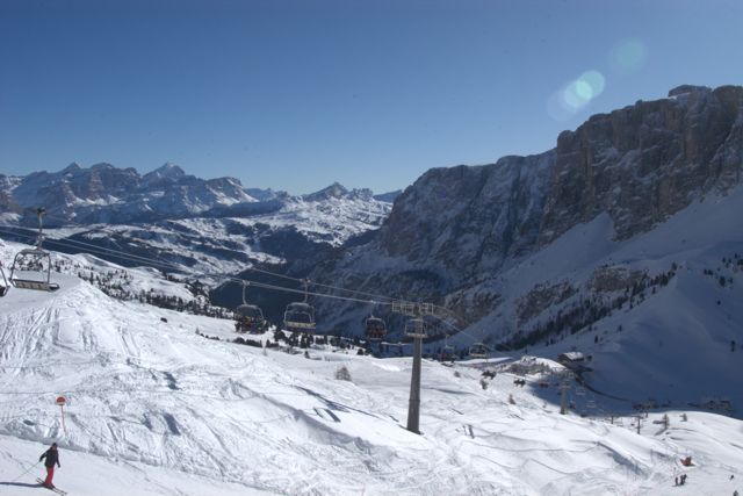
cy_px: 248
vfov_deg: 36.9
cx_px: 372
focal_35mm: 36
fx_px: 743
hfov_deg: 53.1
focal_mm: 24
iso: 200
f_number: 11
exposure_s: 1/500
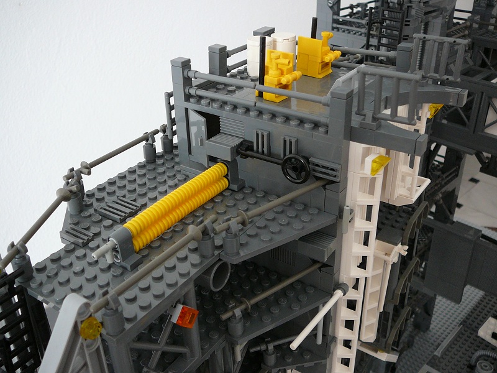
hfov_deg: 52.6
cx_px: 248
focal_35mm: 35
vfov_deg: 40.7
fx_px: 503
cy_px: 186
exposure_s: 1/30
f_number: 2.8
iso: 125
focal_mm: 5.2
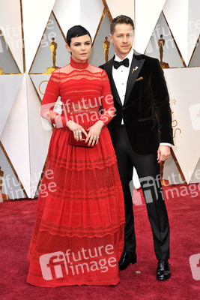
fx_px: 649
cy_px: 150
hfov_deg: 17.5
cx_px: 100
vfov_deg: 26.0
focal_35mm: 78
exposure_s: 1/250
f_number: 8
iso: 1000
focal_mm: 78
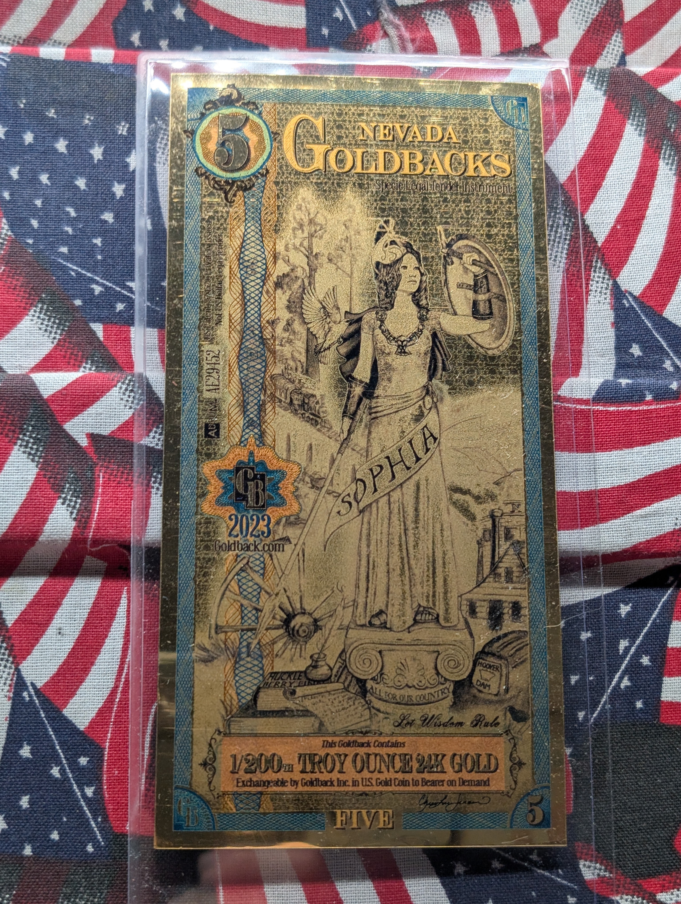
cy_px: 452
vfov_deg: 38.9
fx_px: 1282
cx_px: 340
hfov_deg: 29.7
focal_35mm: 49
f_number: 1.68
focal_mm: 6.9
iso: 47
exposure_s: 1/122
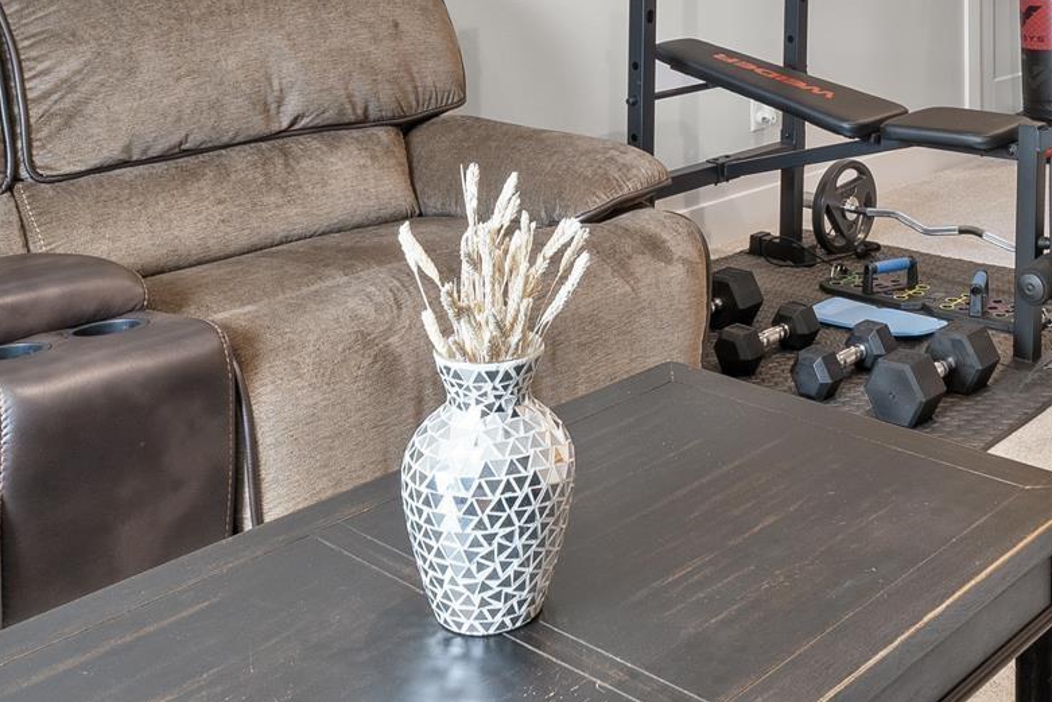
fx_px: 1403
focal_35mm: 48
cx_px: 752
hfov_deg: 40.3
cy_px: -131
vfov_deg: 25.4
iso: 200
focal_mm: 10
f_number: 9
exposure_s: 1.3
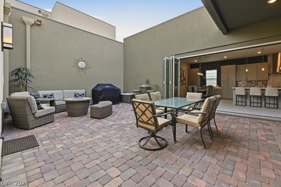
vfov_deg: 77.2
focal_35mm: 15
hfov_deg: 100.2
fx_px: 117
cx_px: 150
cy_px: 87
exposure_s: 1/1000
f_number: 9
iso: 500
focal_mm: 14
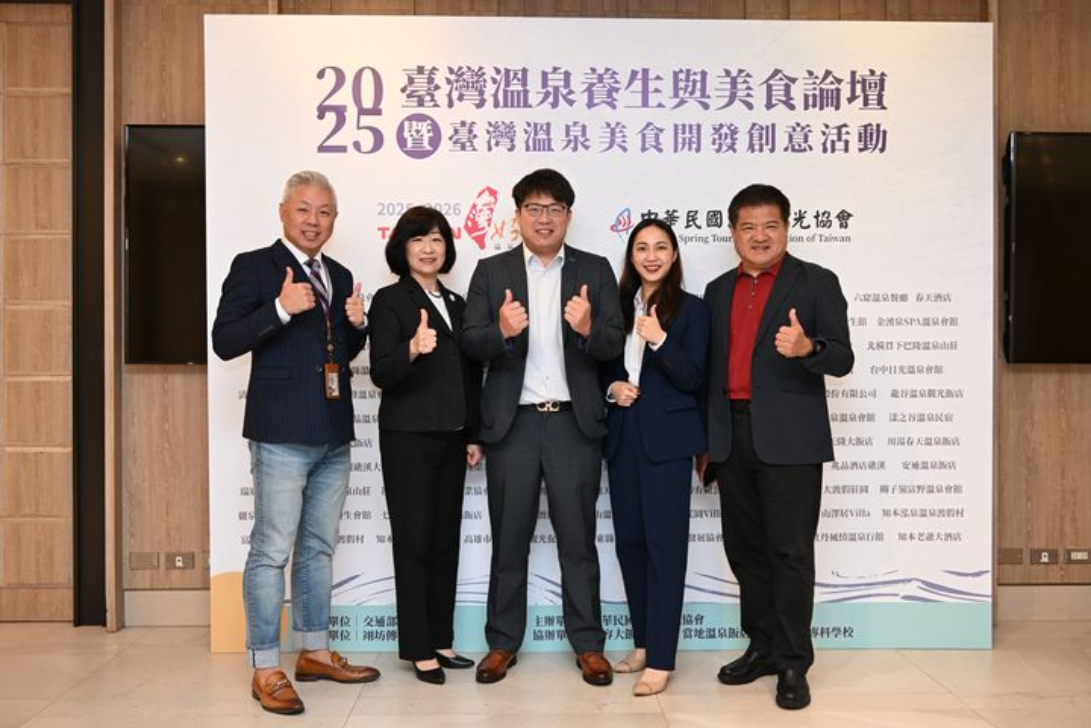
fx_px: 1000
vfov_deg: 40.0
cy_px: 364
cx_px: 546
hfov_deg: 57.2
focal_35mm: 33
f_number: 5
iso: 1600
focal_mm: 22
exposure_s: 1/60
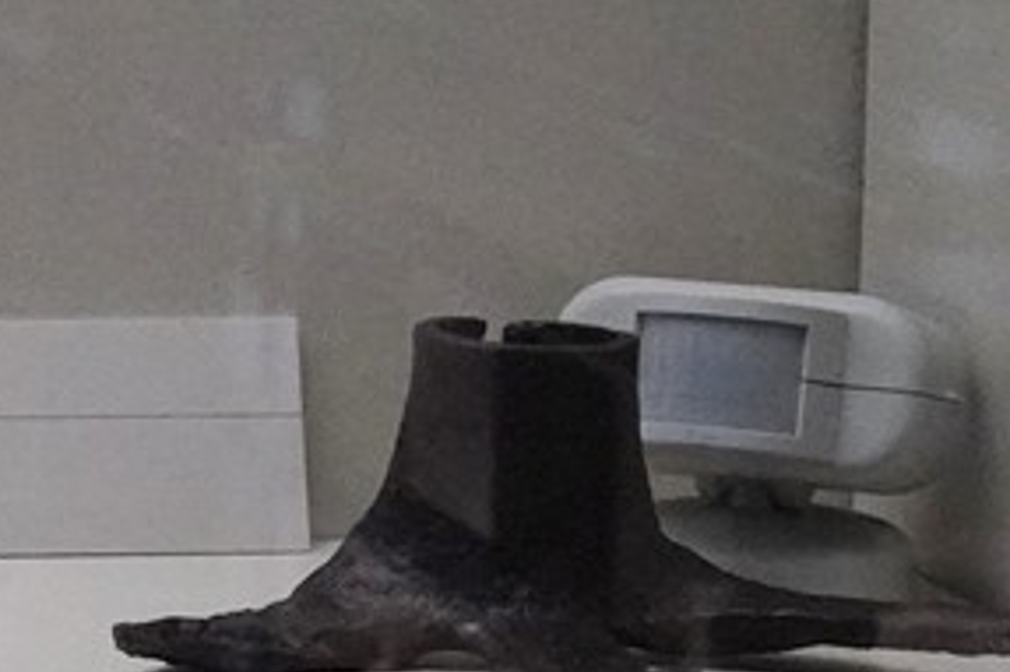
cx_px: -1570
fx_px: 7234
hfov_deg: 7.4
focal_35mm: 258
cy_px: -215
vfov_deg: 5.3
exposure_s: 1/100
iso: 8000
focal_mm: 37
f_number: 10
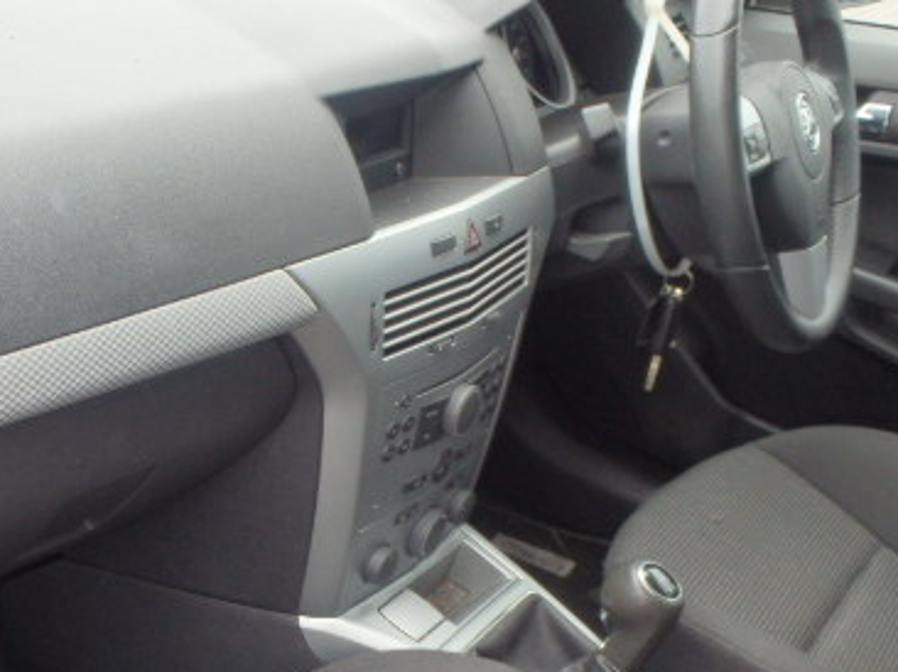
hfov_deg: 37.1
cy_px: 451
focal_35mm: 49
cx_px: 135
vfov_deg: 29.4
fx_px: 1270
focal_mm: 5
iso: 200
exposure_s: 1/60
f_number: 3.9
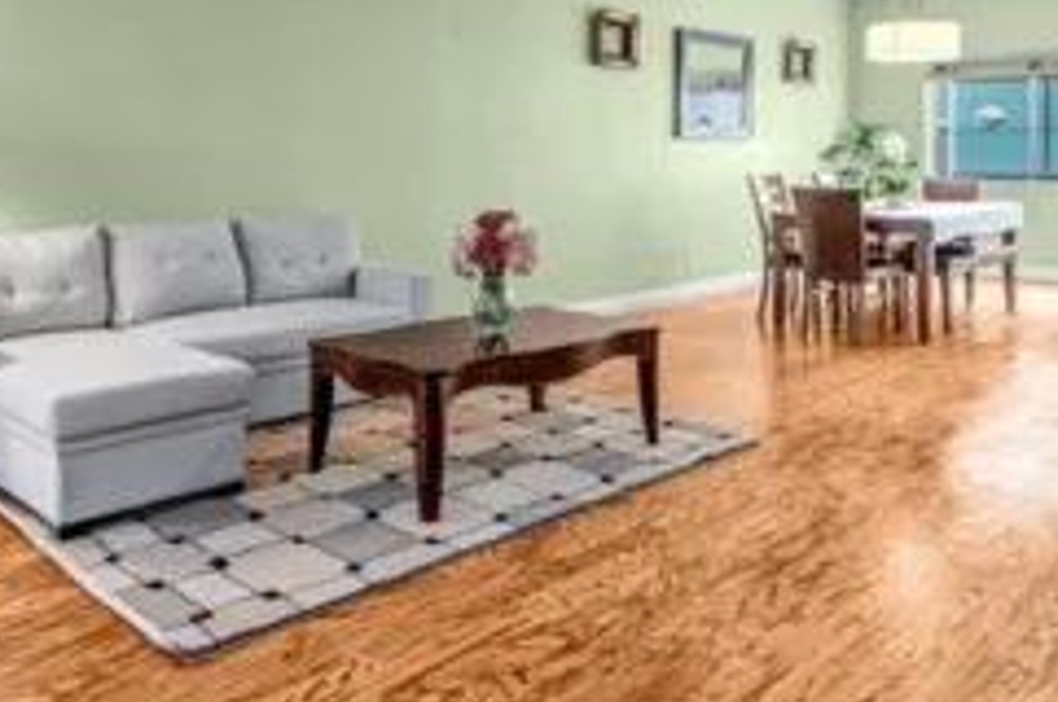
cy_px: 171
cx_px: 498
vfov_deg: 42.1
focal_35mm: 30
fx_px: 880
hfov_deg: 62.0
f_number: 8
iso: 400
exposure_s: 1/2.5
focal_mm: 10
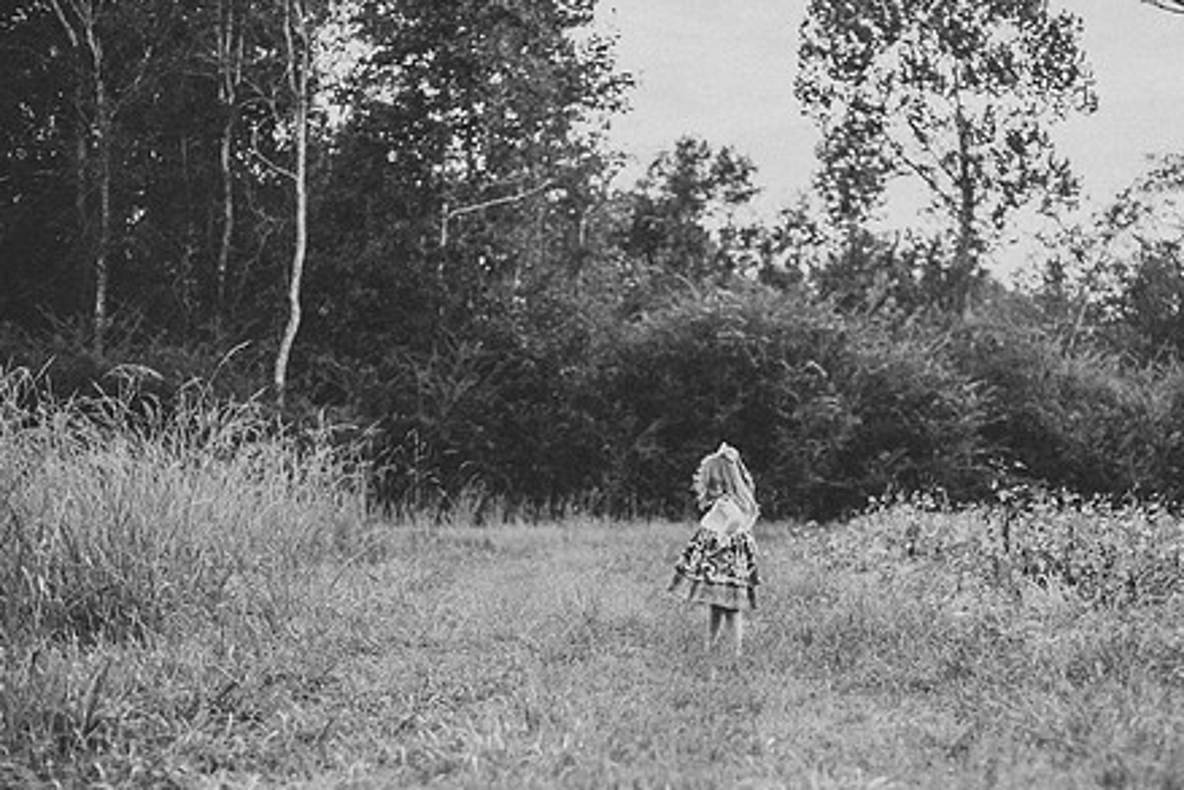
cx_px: 663
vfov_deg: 20.6
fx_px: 2171
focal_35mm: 66
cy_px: 465
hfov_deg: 30.5
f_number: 2
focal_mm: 50
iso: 400
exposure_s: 1/800
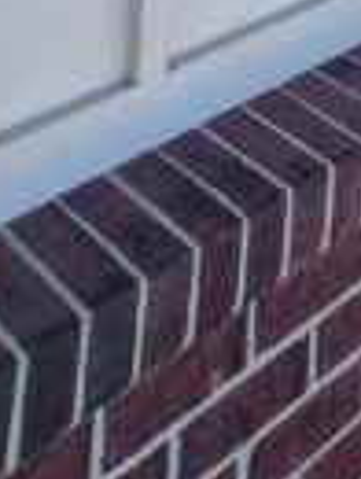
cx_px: 378
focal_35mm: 69
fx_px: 956
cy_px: -689
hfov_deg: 20.6
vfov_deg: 14.9
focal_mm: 2.2
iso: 50
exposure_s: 1/554
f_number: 2.2
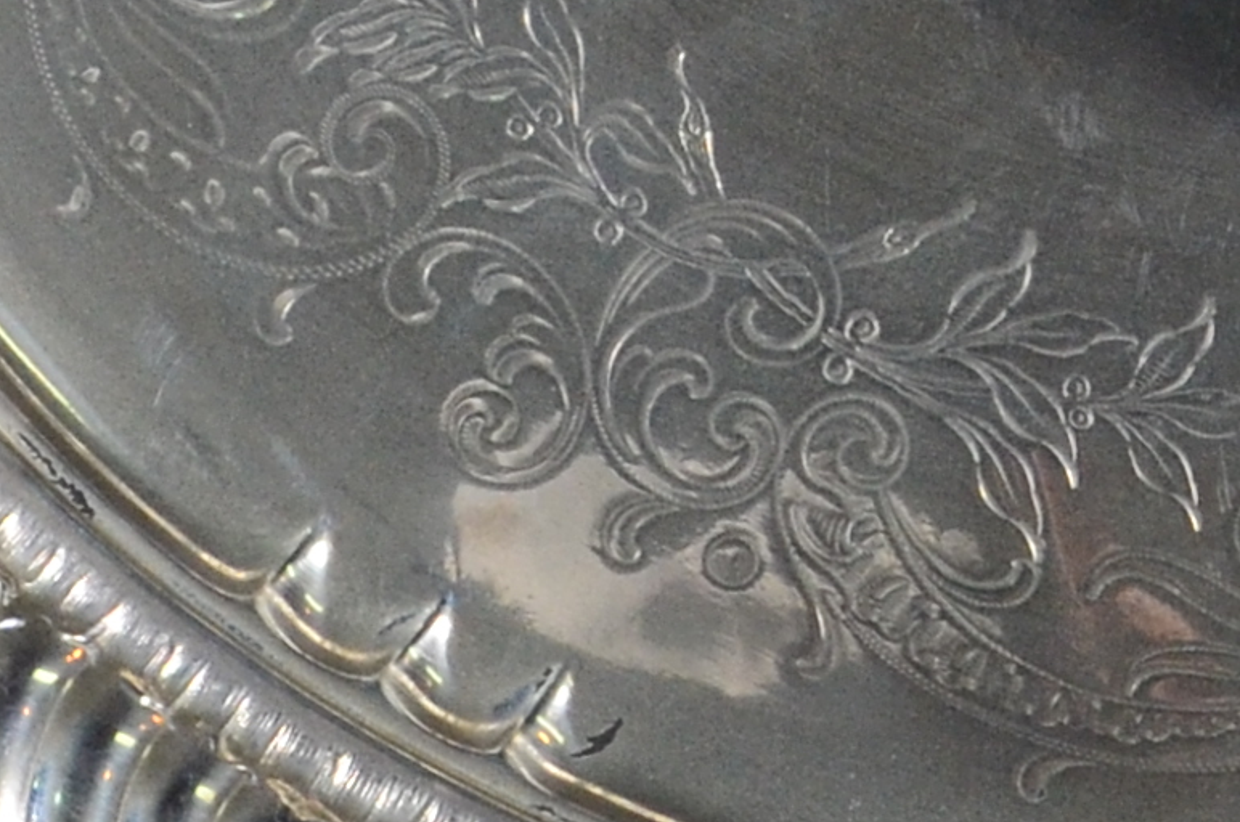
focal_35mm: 268
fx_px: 9216
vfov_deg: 5.1
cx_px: 1600
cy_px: -467
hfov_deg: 7.6
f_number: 9
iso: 1000
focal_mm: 28
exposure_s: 1/125
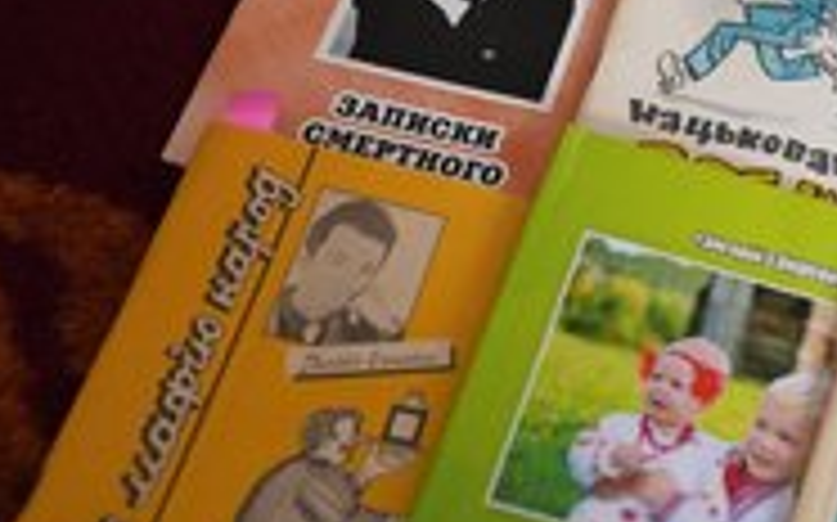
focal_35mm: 92
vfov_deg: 14.2
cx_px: 846
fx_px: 2097
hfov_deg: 21.7
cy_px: 178
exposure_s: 1/200
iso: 1250
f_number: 2.8
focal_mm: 42
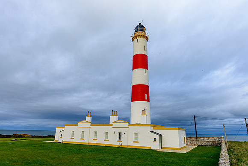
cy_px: 83
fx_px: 165
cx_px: 124
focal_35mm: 24
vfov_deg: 53.2
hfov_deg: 73.7
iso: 160
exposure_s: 1/60
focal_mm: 24
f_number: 9
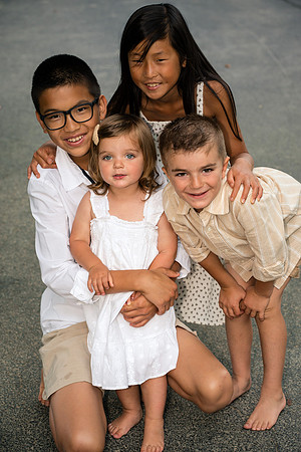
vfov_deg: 23.9
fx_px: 1066
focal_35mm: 85
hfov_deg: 16.1
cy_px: 226
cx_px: 150
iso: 500
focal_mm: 85
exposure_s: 1/320
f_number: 5
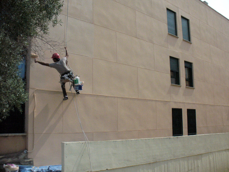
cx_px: 114
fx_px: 245
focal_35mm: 37
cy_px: 86
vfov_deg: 38.7
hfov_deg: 50.1
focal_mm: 6.1
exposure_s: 1/1600
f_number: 5.6
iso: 400
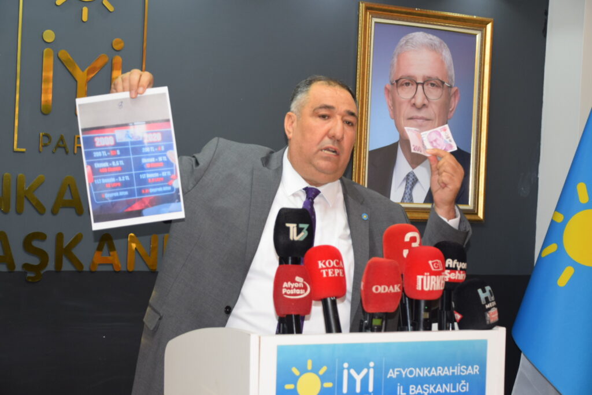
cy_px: 198
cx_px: 296
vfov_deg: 18.9
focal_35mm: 72
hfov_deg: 28.1
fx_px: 1184
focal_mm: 48
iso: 800
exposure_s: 1/80
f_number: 4.5
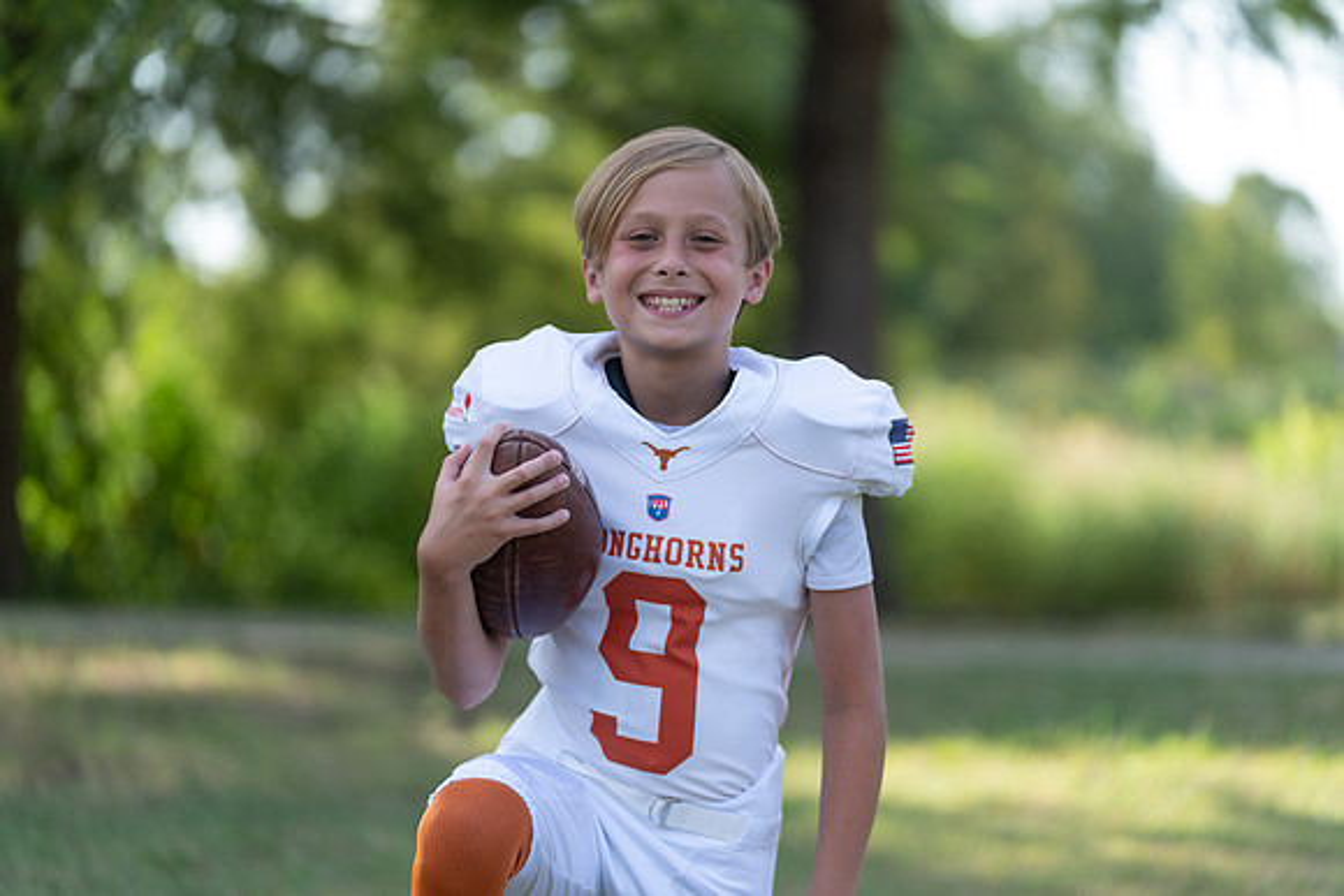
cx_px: 672
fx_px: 5116
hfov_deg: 15.0
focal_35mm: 137
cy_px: 448
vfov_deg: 10.0
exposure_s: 1/400
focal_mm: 137
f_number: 2.8
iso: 100
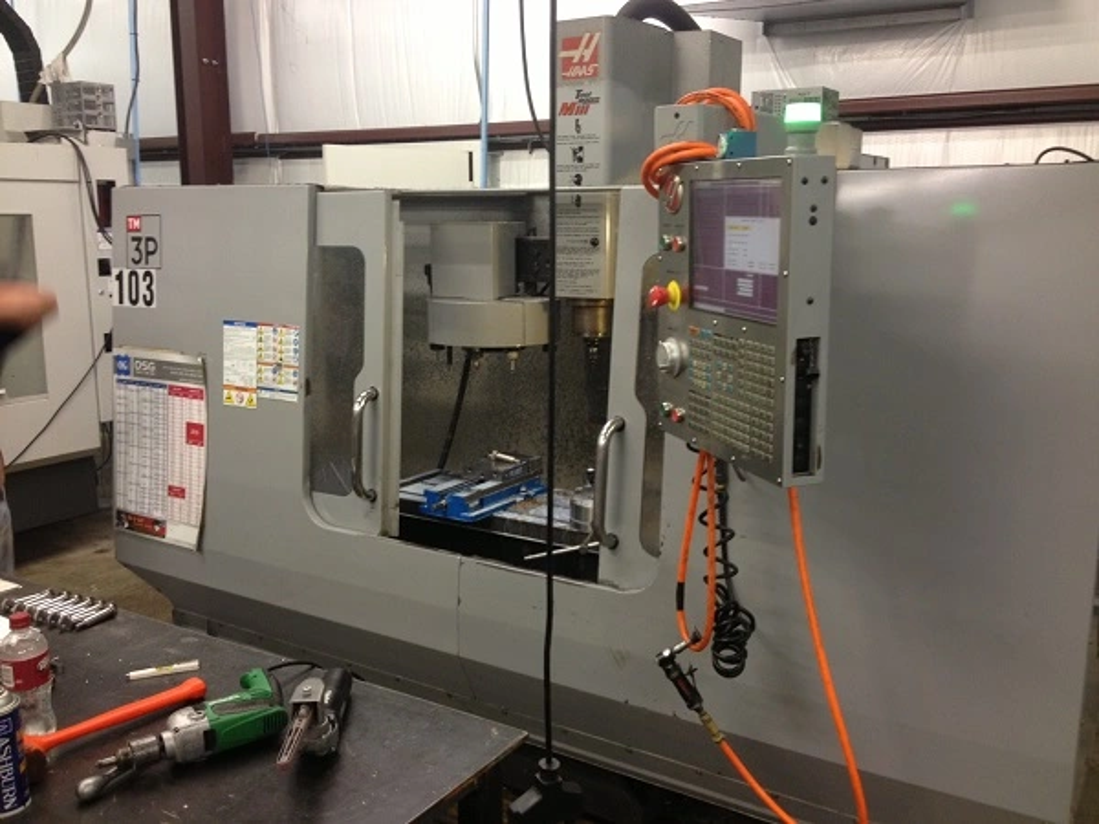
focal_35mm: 35
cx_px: 550
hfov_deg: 52.6
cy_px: 412
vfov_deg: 40.7
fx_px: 1111
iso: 100
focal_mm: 4.28
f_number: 2.4
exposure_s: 1/20
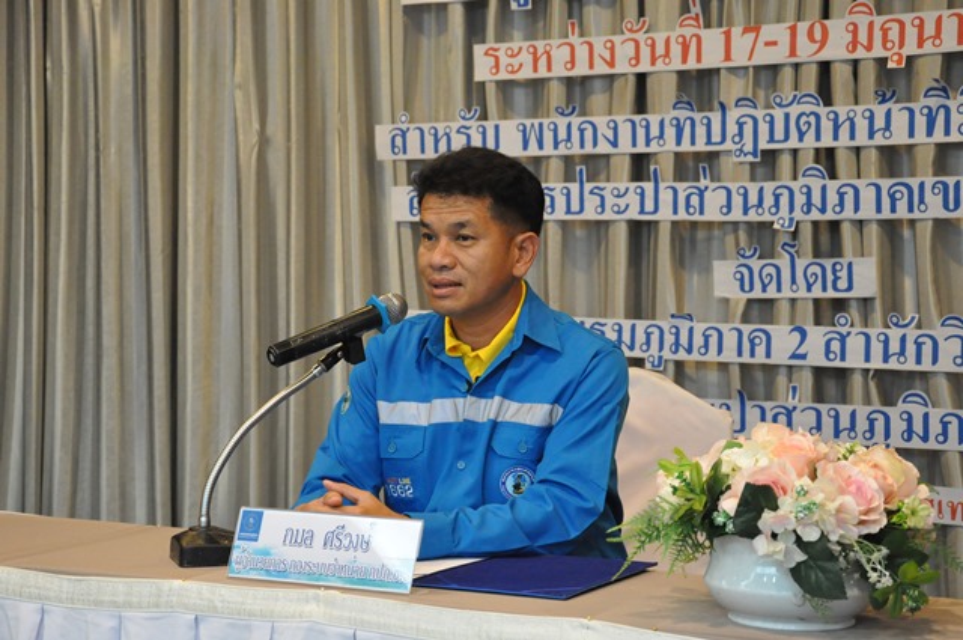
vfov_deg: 18.1
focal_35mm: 75
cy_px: 320
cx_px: 482
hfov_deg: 27.0
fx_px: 2004
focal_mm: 50
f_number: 7.1
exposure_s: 1/40
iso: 3200
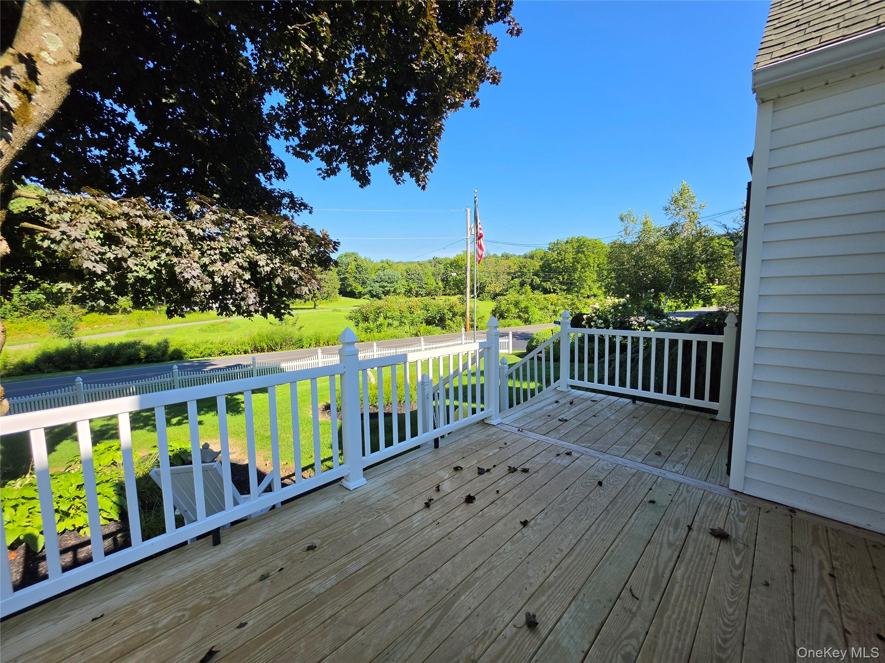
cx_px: 442
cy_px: 332
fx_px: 332
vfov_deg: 89.9
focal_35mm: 13
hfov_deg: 106.2
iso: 32
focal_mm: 2.2
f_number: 1.9
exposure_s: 1/989
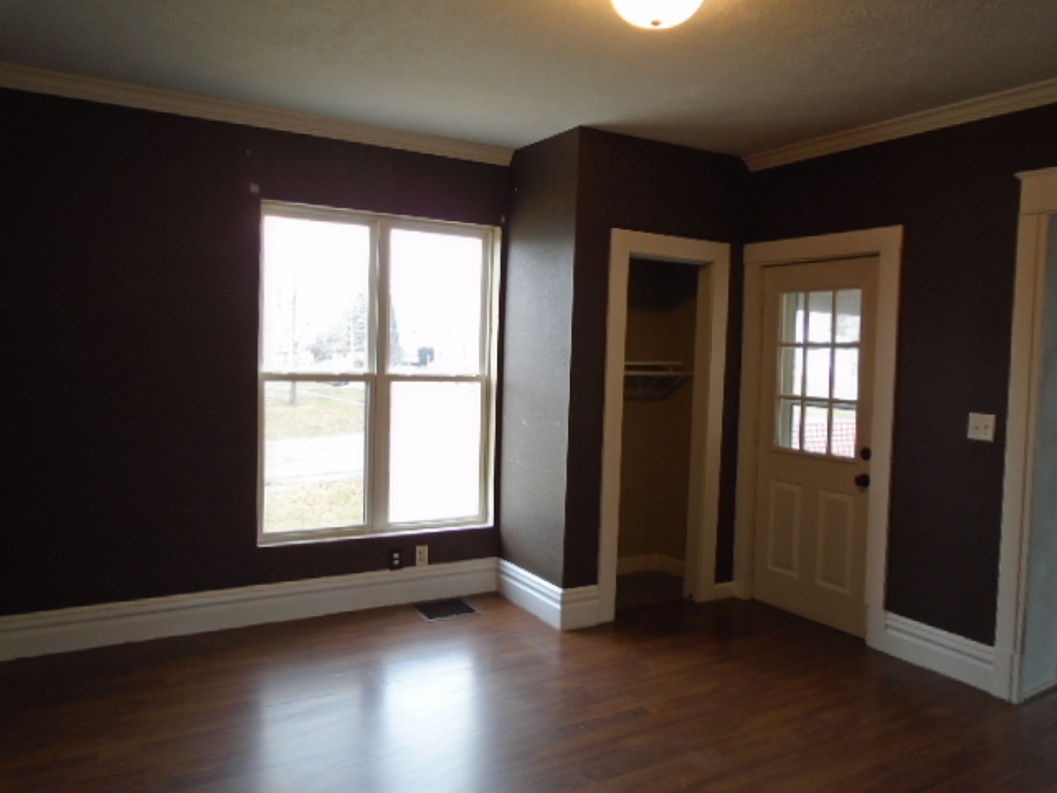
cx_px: 528
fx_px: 794
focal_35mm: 26
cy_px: 396
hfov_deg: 67.3
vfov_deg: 53.1
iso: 160
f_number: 3.2
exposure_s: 1/30
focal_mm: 4.6
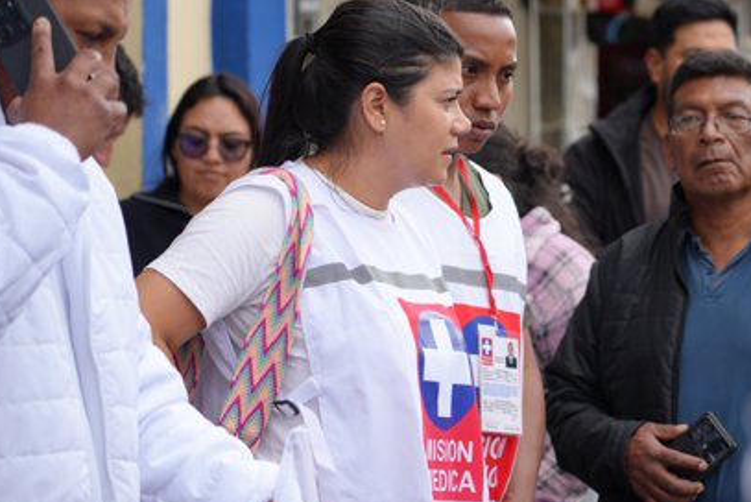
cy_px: 334
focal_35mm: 165
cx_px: 550
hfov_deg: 12.4
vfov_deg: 8.3
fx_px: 3444
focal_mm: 105
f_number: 4
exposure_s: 1/160
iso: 100
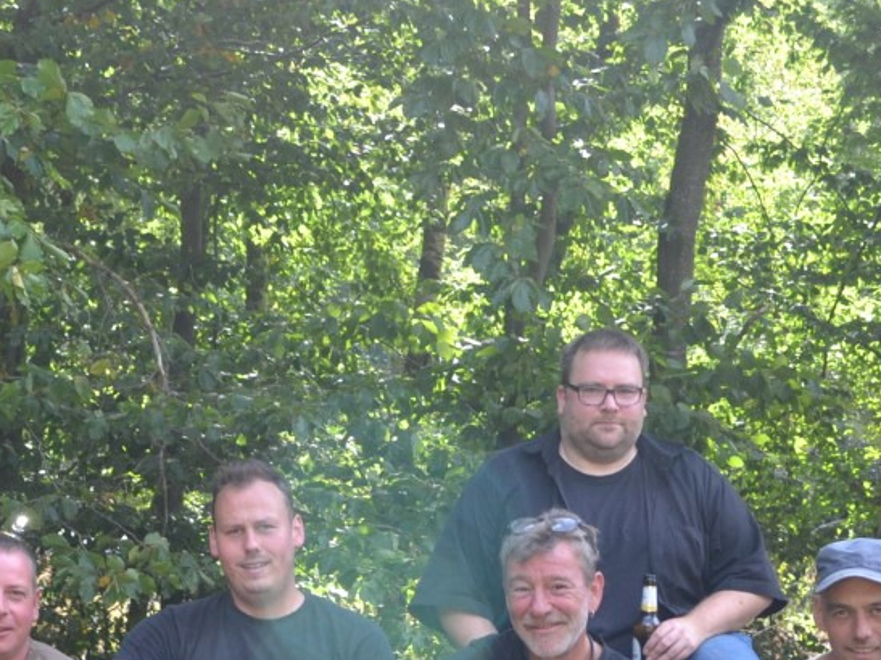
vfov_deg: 15.1
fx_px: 2392
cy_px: 827
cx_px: 337
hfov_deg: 20.8
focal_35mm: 94
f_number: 5.6
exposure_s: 1/125
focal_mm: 22
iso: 280
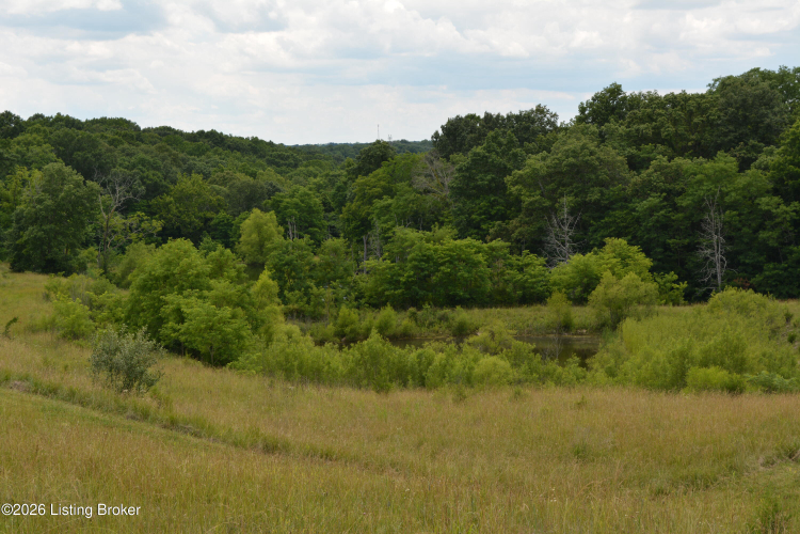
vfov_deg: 20.6
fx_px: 1467
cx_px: 400
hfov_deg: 30.5
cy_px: 267
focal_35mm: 66
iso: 100
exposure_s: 1/200
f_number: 8
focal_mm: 44
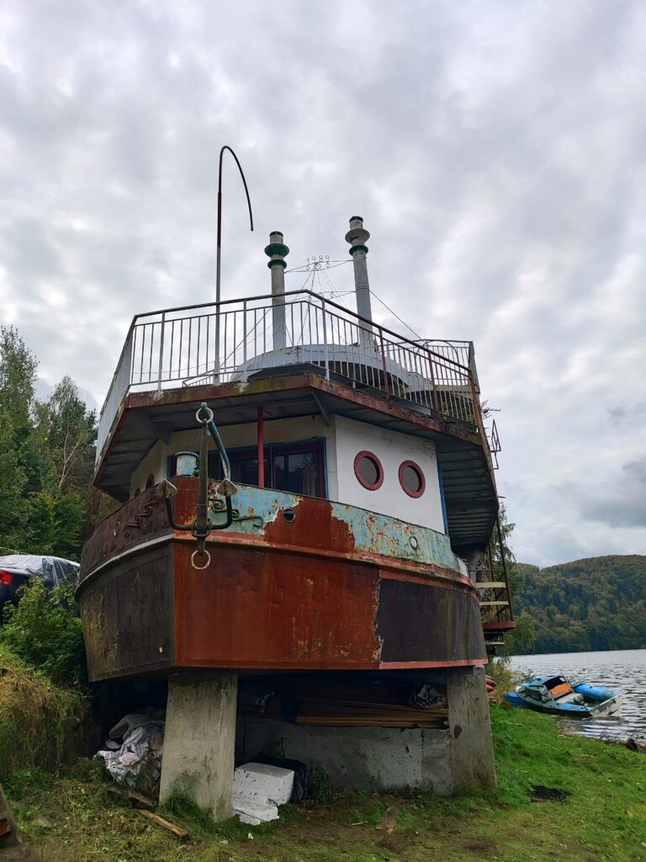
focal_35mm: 24
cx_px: 323
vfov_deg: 71.6
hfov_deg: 56.8
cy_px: 431
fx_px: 597
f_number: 1.89
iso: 50
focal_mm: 5.89
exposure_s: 1/1057
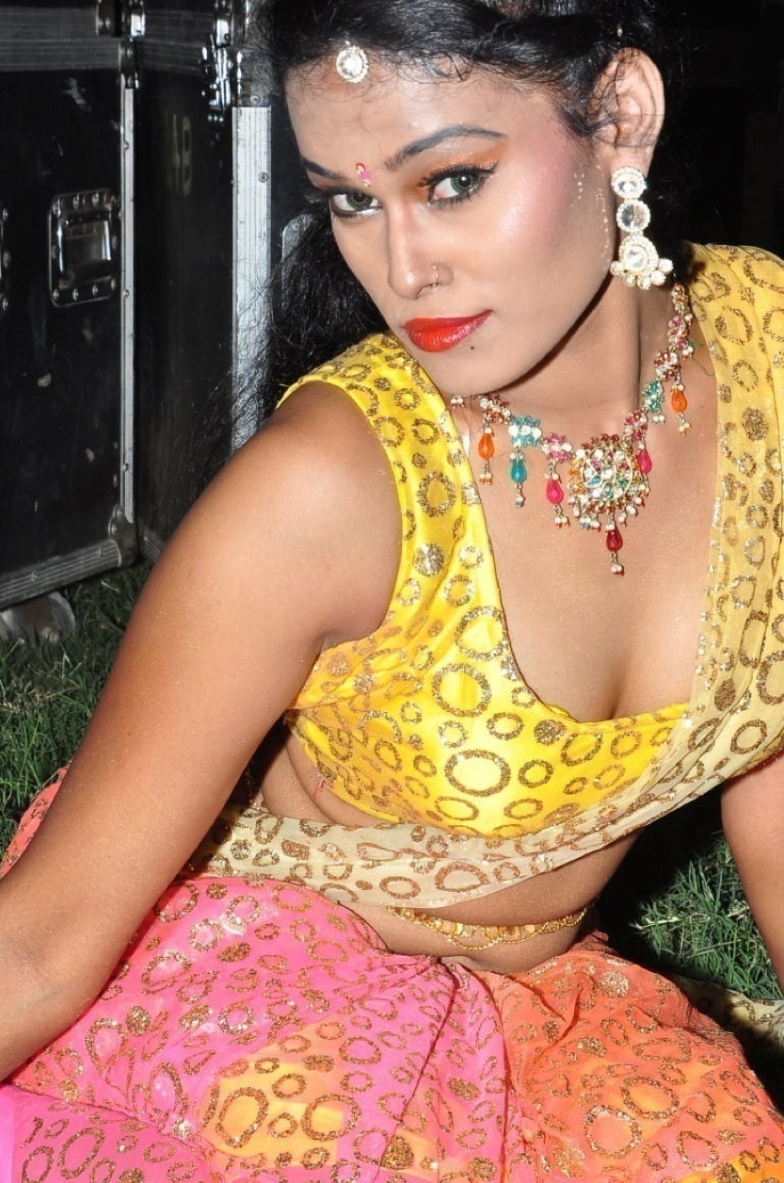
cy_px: 613
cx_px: 461
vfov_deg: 19.0
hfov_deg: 12.6
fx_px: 3540
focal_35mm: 108
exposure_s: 1/125
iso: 400
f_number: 13
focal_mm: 50
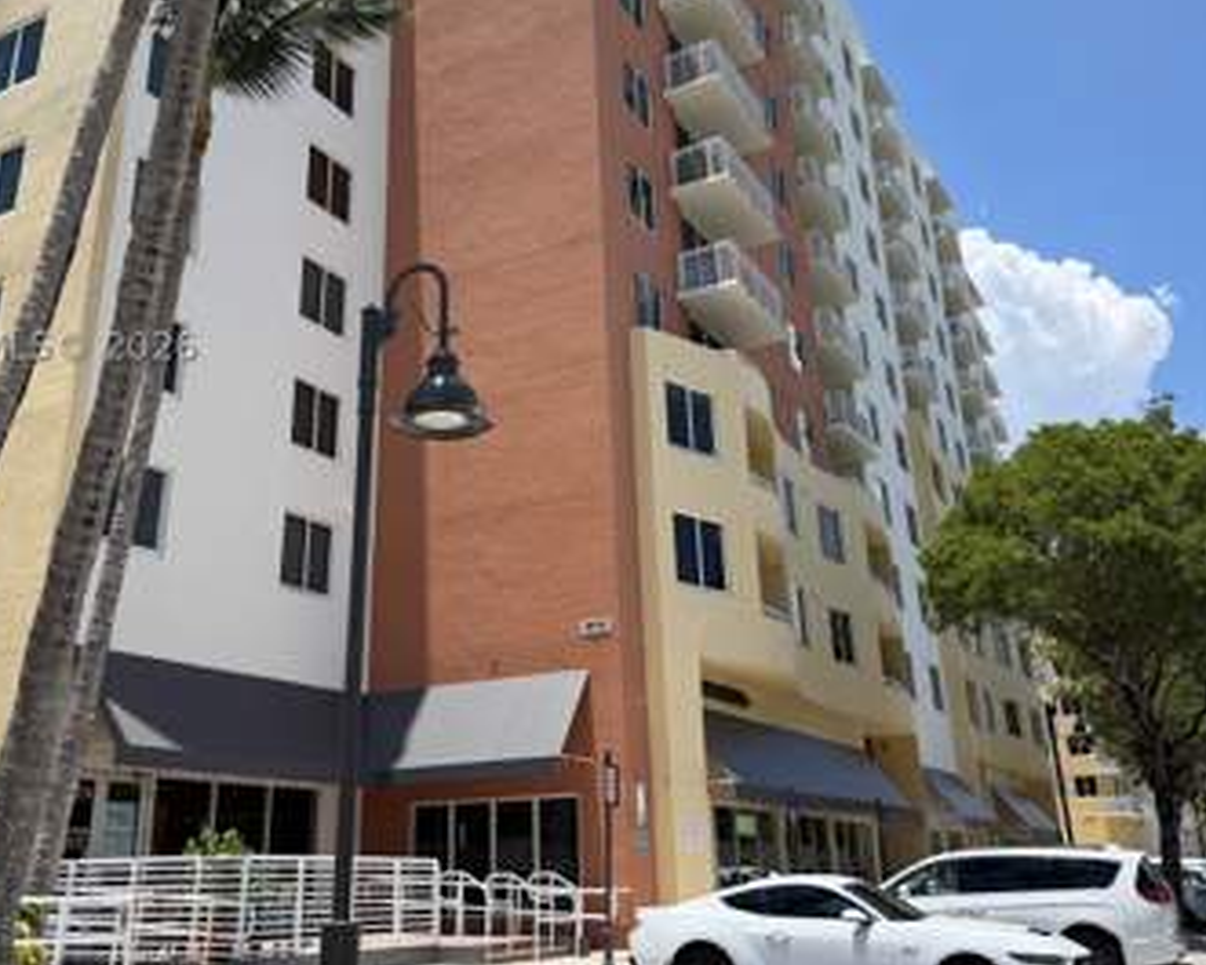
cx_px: 532
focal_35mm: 34
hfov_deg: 52.7
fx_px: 1214
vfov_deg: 42.9
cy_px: 346
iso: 80
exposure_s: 1/4673
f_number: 1.78
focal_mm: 6.76
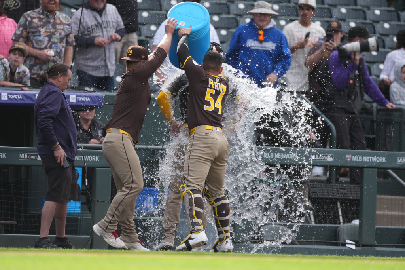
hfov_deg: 3.4
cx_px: 202
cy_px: 135
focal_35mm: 600
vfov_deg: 2.3
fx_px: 6747
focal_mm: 600
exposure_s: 1/1250
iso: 400
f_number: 4
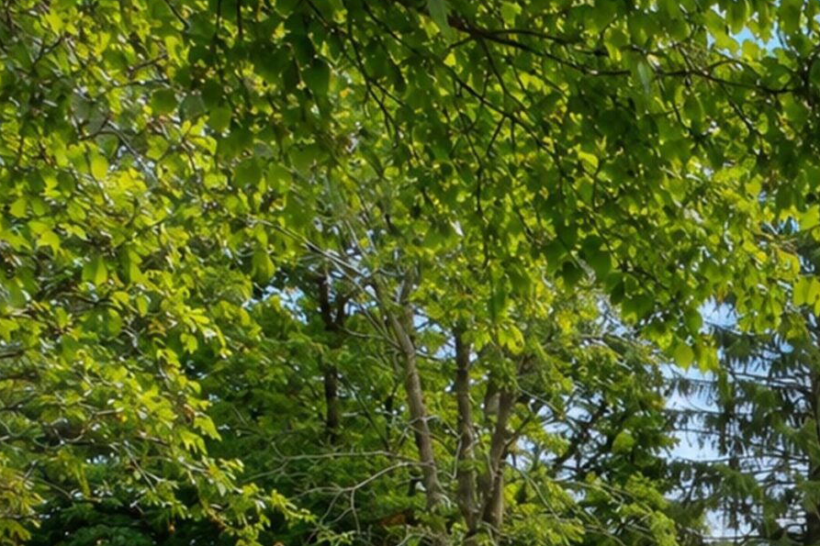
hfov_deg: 35.9
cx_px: 974
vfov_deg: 27.6
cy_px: 645
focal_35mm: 43
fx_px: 979
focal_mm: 10
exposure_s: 1/80
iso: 800
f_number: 9
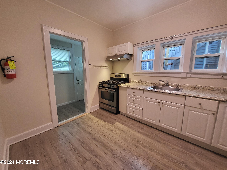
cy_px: 85
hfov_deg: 106.2
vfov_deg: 89.9
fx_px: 85
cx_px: 114
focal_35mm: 13
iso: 250
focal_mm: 1.74
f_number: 2.2
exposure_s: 1/60
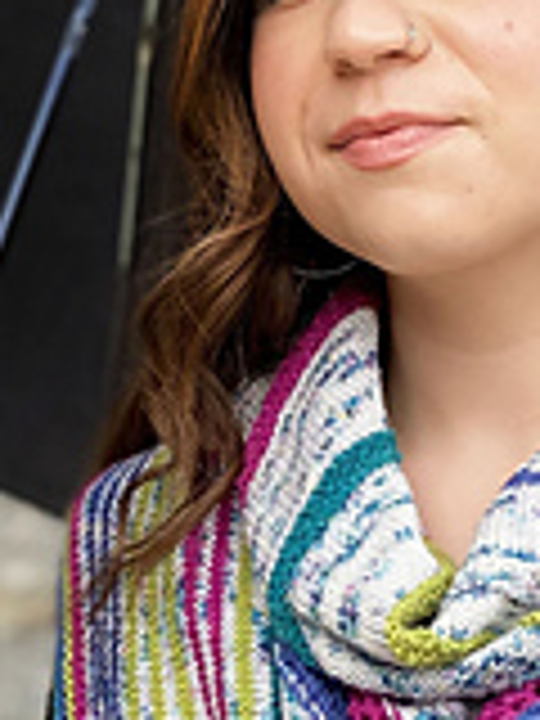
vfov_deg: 18.6
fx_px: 2163
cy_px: 662
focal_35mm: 104
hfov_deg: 14.2
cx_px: 288
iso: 32
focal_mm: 4.25
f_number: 1.8
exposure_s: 1/402
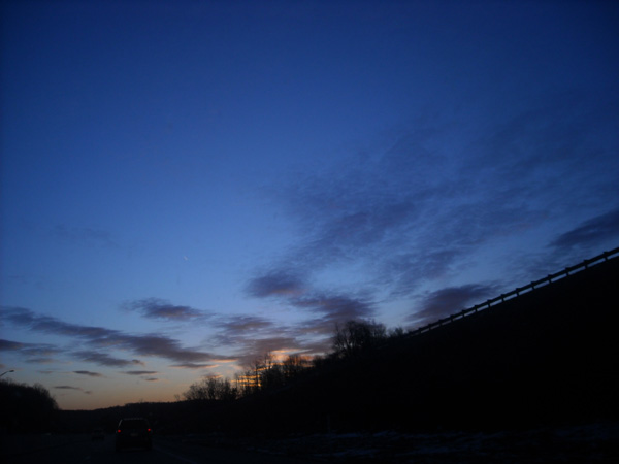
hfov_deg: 52.6
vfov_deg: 40.7
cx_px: 310
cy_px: 232
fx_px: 626
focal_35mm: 35
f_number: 2.8
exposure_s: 1/500
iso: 64
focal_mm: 5.7
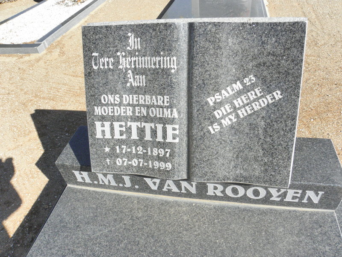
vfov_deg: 53.1
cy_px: 128
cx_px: 171
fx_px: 257
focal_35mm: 26
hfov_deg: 67.3
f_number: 6.3
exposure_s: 1/500
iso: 200
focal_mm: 4.6
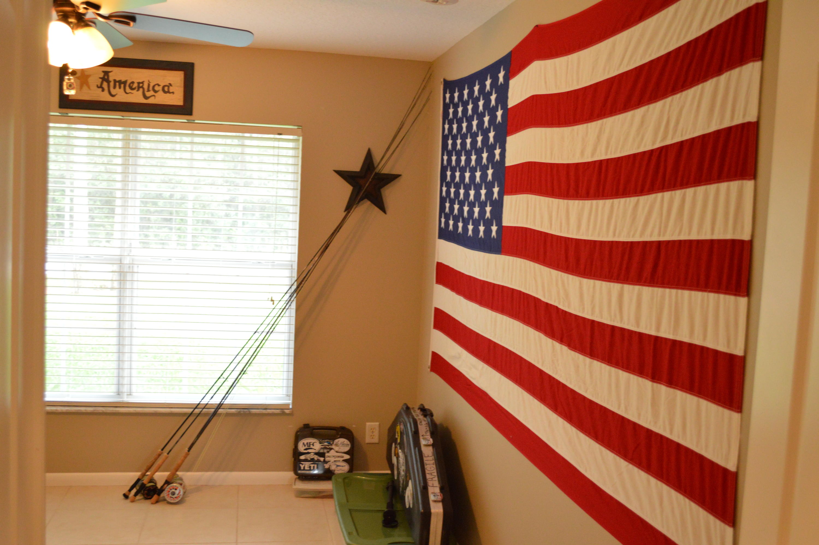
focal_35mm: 36
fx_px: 818
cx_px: 410
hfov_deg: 53.2
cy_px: 272
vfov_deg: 36.8
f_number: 4
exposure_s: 1/30
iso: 1600
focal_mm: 24
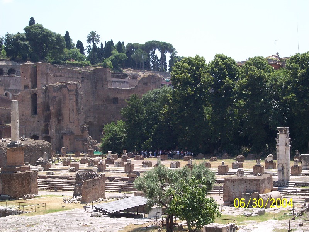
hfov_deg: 30.7
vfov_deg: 23.3
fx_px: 562
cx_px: 154
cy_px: 116
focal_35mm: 63
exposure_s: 1/350
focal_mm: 13.3
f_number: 5.6
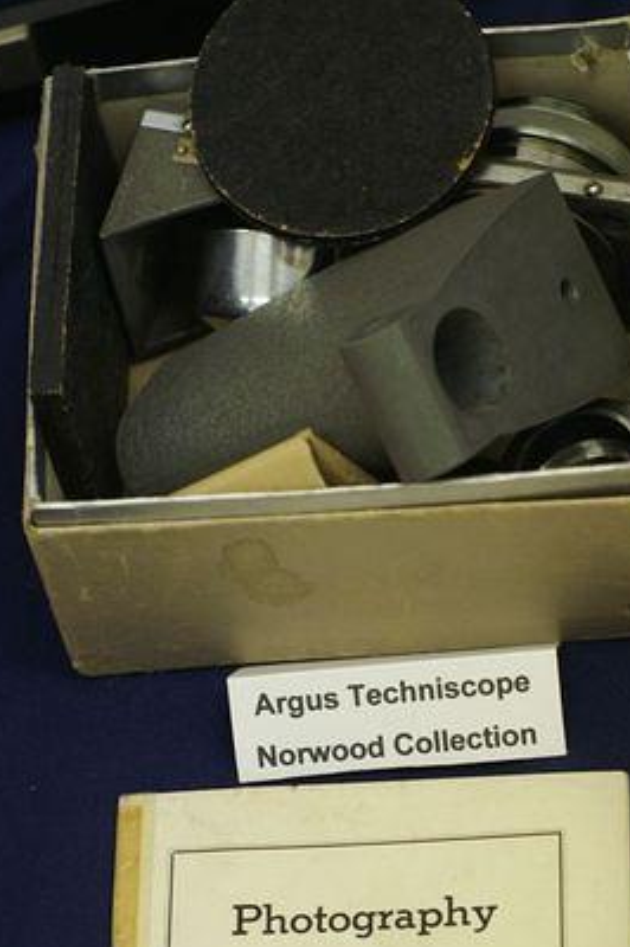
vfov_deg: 17.0
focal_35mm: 120
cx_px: 412
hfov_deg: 11.4
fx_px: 3155
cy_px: 679
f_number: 3.5
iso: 400
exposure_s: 1/100
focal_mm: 50
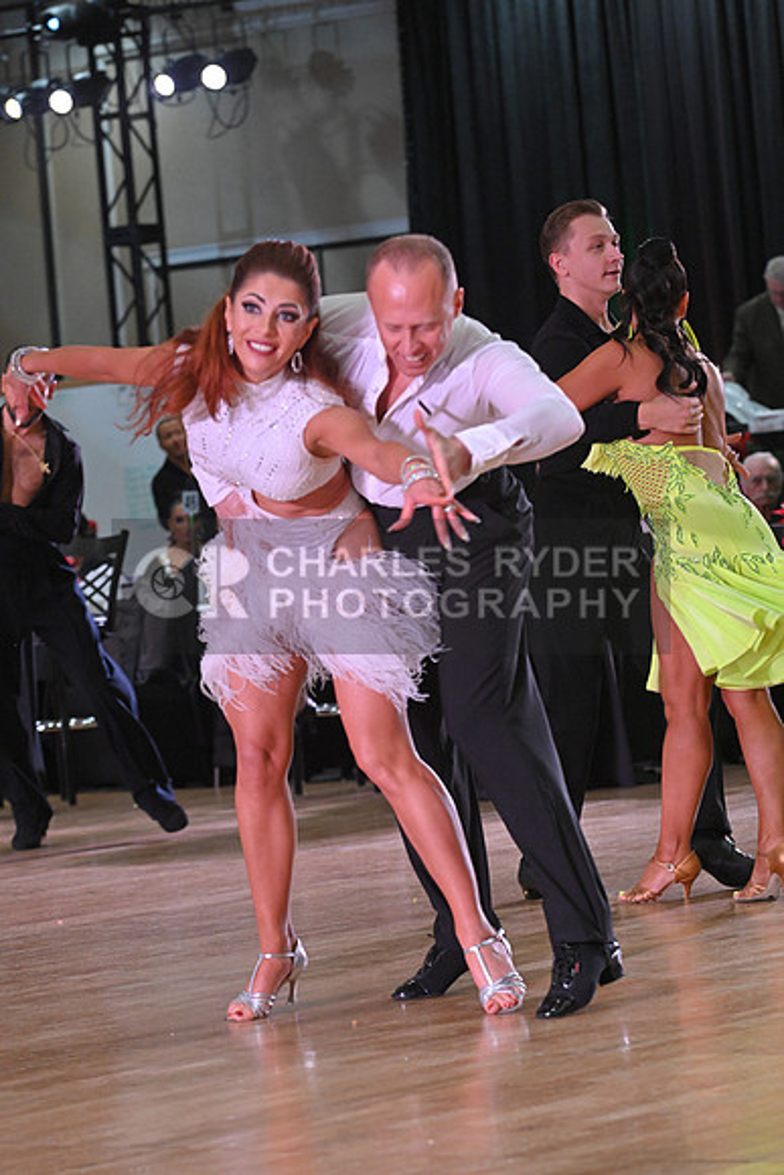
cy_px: 588
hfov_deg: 9.5
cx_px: 392
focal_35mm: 145
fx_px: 4733
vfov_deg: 14.2
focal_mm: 145
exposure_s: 1/400
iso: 4000
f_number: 6.3
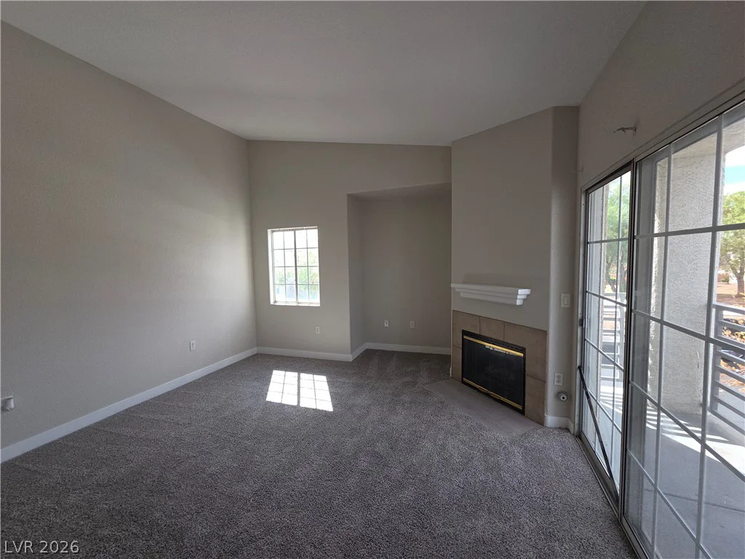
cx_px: 372
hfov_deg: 106.2
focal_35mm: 13
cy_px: 280
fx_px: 280
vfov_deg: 89.9
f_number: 2.2
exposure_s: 1/240
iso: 50
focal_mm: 2.2
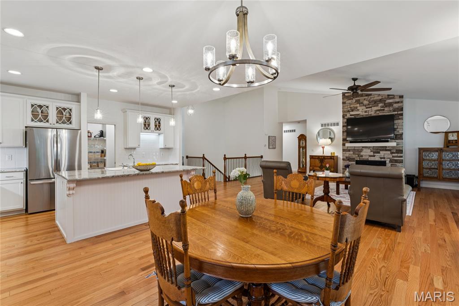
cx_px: 230
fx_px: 205
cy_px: 153
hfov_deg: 96.4
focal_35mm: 16
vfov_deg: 73.4
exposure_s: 1/2
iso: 200
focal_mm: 16.1
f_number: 13
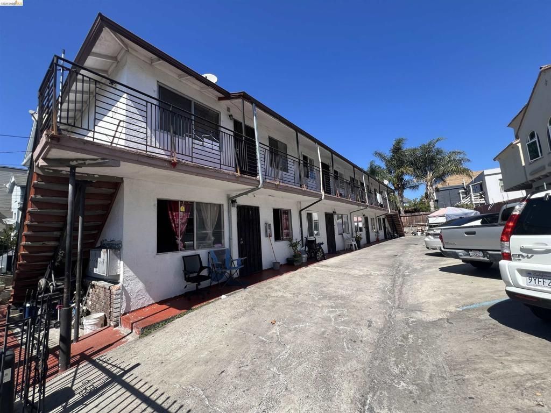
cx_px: 276
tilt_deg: +7.4
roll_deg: +3.8
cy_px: 206
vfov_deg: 89.9
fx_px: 207
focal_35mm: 13
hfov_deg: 106.2
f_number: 1.8
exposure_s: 1/1014
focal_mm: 1.57
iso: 32
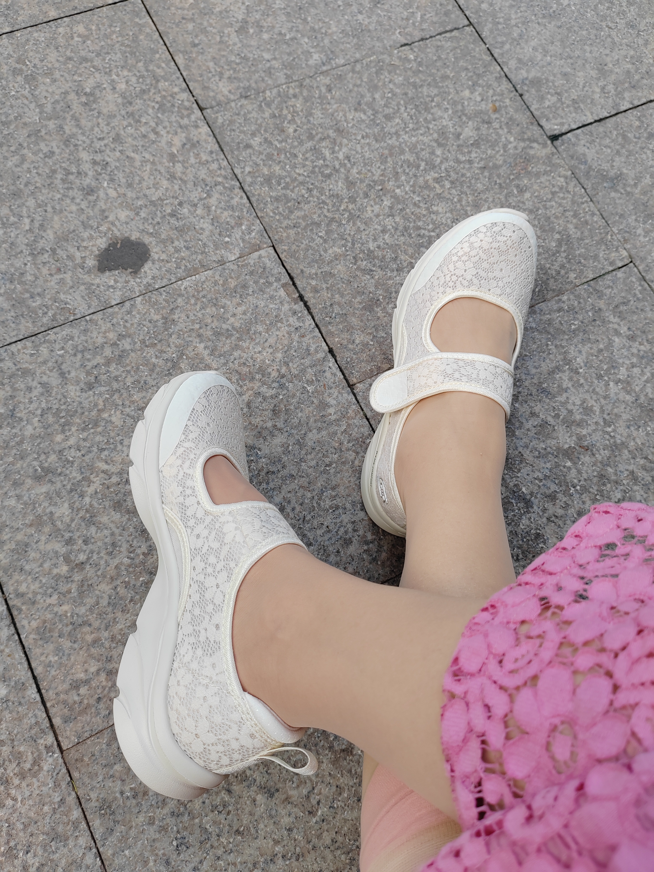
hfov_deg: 51.4
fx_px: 680
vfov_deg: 65.3
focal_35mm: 27
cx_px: 327
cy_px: 436
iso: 200
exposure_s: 1/100
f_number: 1.9
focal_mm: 5.52
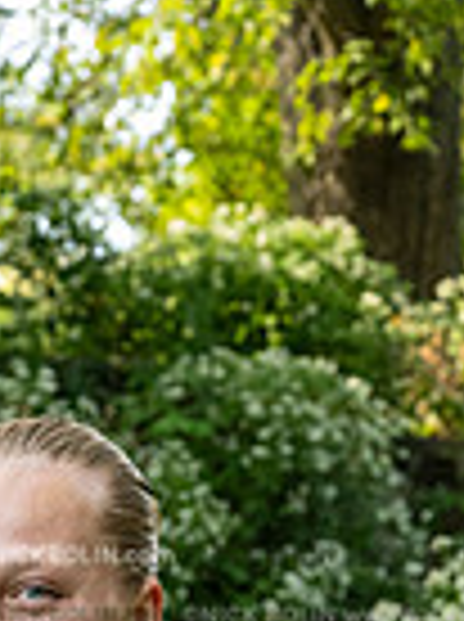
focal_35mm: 160
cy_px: 986
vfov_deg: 11.7
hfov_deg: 9.2
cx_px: -32
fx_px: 2868
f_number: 5.6
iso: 1000
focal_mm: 51
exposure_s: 1/640
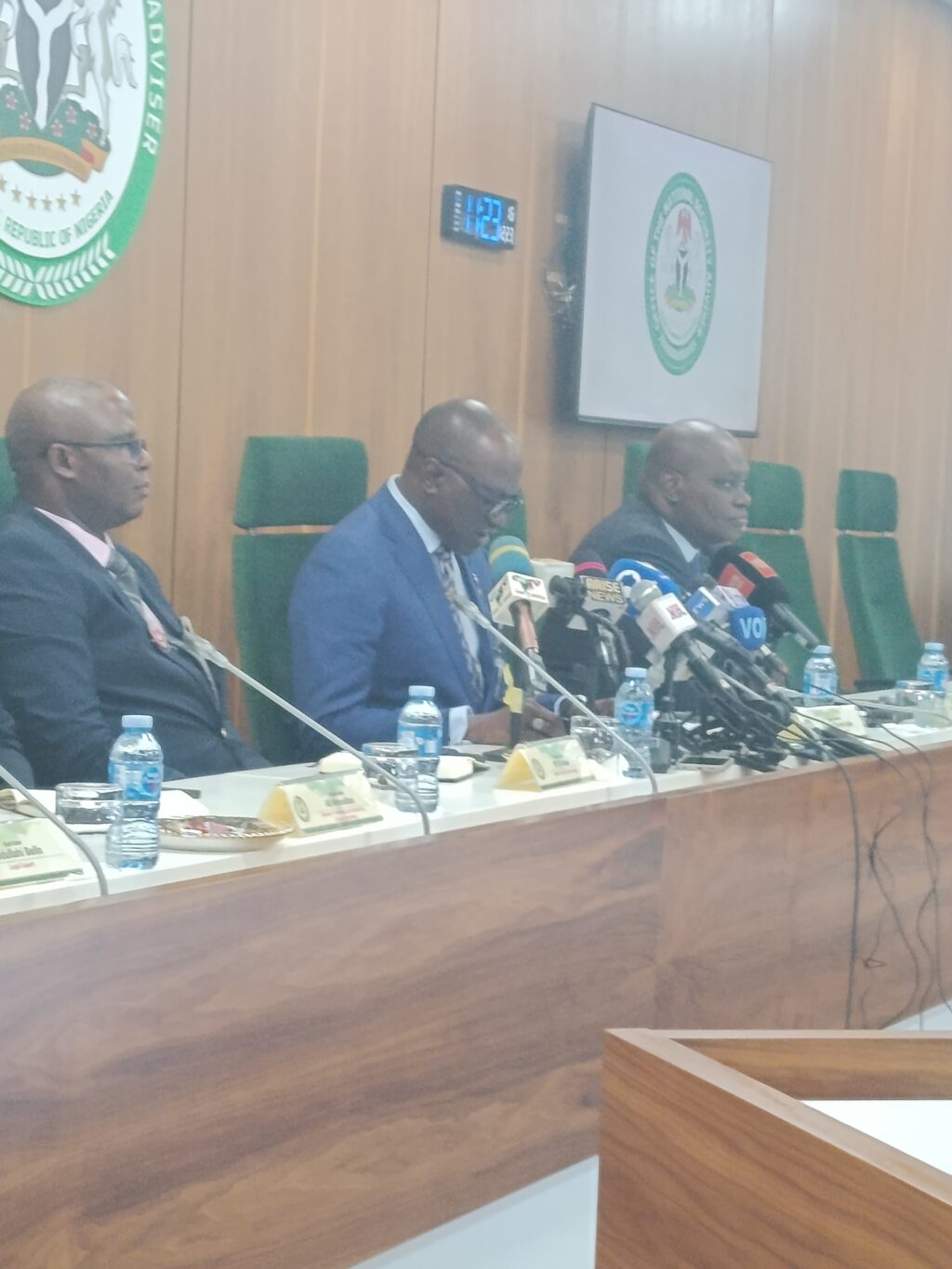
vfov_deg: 21.8
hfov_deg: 16.4
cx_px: 476
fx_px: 3300
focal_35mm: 90
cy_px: 634
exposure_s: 1/50
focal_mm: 5.24
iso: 747
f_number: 1.7
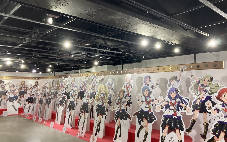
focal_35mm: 30
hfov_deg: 62.9
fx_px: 186
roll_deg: +0.2
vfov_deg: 41.8
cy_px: 74
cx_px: 113
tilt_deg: +5.6
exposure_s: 1/78
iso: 80
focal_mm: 3.99
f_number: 1.8
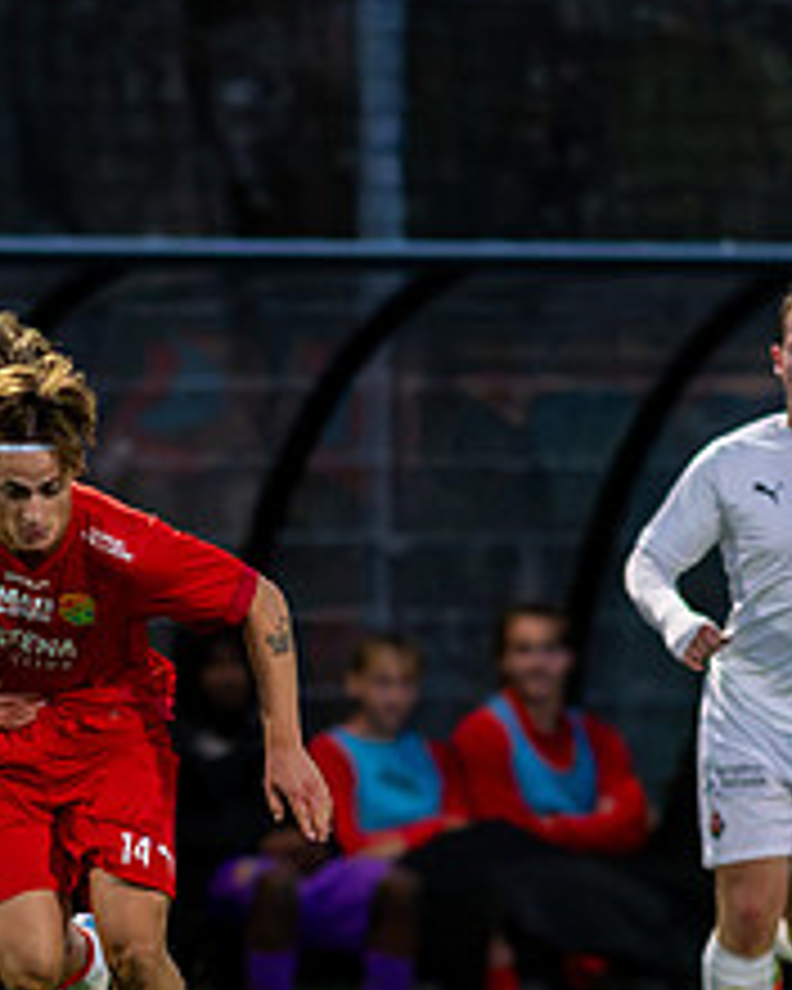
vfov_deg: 1.7
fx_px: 33226
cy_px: 731
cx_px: 189
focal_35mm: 1134
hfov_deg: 1.4
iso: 8000
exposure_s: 1/800
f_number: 3.2
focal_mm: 300
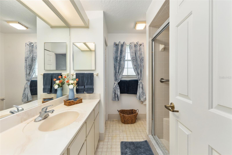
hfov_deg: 104.3
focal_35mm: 14
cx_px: 116
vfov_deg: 81.2
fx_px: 90
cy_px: 78
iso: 320
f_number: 7.1
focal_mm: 14
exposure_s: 1/5
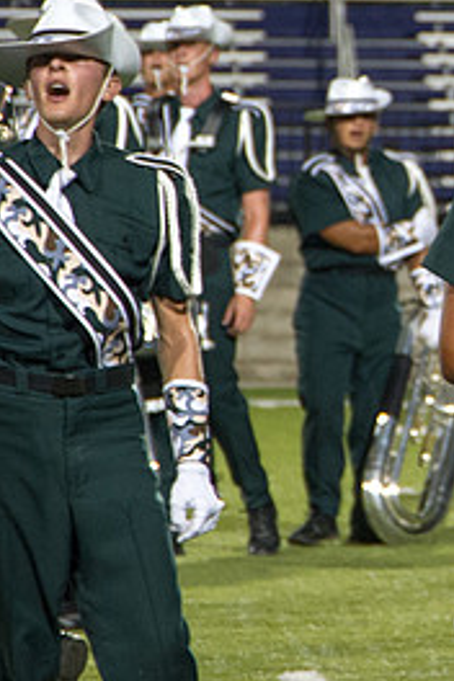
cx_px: 651
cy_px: 166
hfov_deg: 3.4
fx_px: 7566
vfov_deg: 5.2
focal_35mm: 400
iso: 2500
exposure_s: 1/160
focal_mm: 102
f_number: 5.6
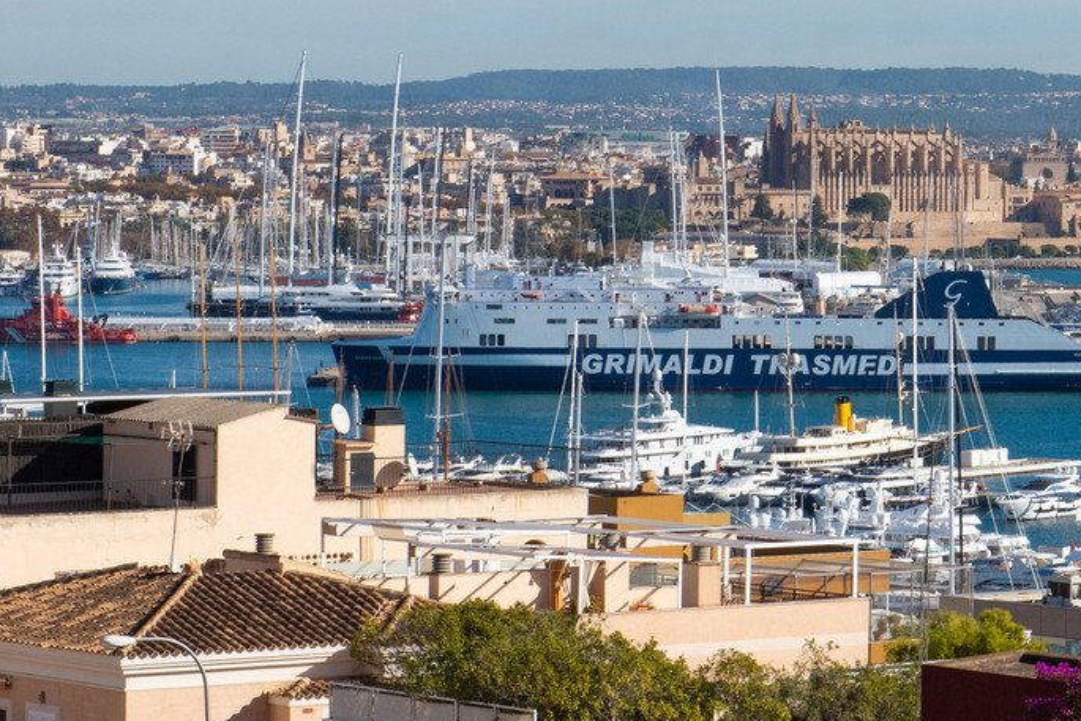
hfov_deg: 10.3
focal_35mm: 196
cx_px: 1336
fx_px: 5886
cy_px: -39
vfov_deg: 7.0
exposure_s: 1/750
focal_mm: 70
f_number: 16
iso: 320
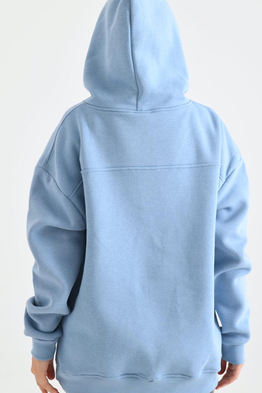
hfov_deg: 16.8
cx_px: 156
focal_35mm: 81
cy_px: 201
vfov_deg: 25.1
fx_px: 884
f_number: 5.6
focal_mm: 62
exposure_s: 1/125
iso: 100
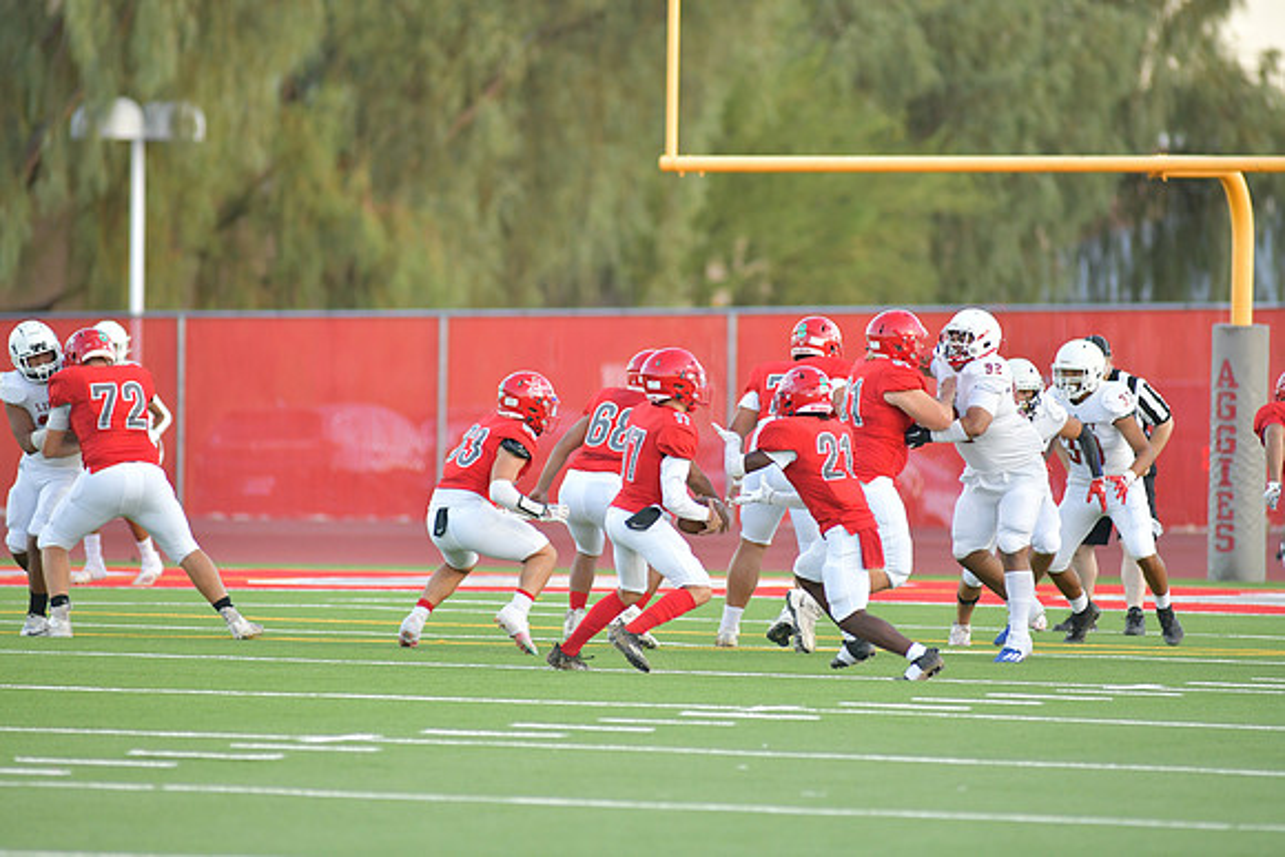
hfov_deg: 6.9
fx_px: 10710
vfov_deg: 4.6
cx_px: 642
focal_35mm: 300
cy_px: 428
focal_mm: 300
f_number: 3.5
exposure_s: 1/1250
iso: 1400
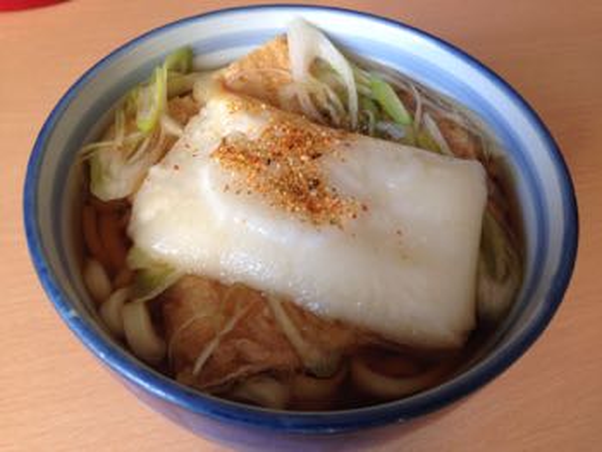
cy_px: 226
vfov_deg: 43.0
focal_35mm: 33
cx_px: 301
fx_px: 574
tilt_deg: -52.7
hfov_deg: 55.3
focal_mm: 4.12
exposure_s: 1/30
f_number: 2.4
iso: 50
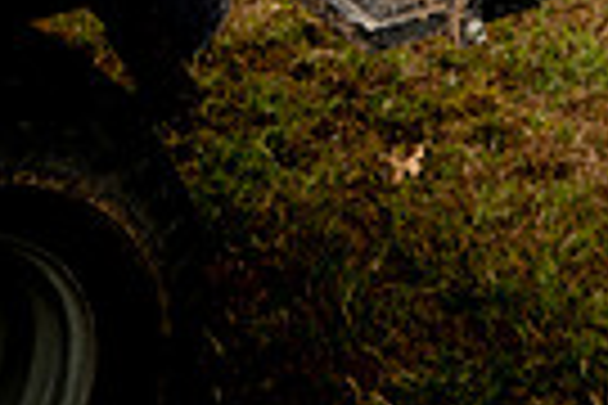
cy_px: -558
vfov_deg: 12.0
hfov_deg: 21.4
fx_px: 1571
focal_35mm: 93
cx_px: 545
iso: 200
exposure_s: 1/250
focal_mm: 28
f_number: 4.5
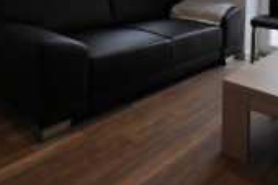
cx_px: 83
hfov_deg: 52.9
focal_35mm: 35
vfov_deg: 32.5
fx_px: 270
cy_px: -25
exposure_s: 1/30
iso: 400
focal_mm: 8
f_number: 8
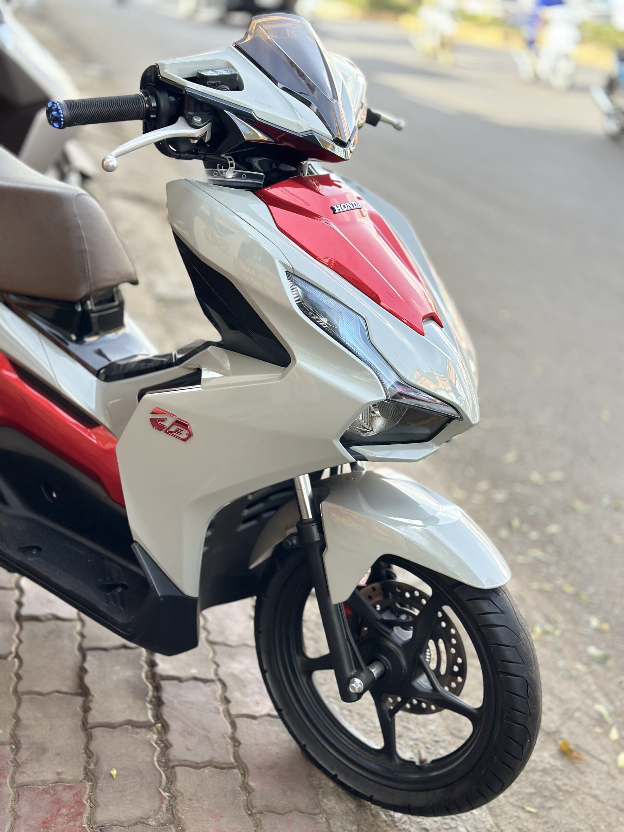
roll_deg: -7.4
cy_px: 416
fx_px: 1154
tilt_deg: -19.7
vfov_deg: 39.7
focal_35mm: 48
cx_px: 312
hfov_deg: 30.3
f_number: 1.78
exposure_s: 1/521
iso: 80
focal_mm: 6.86
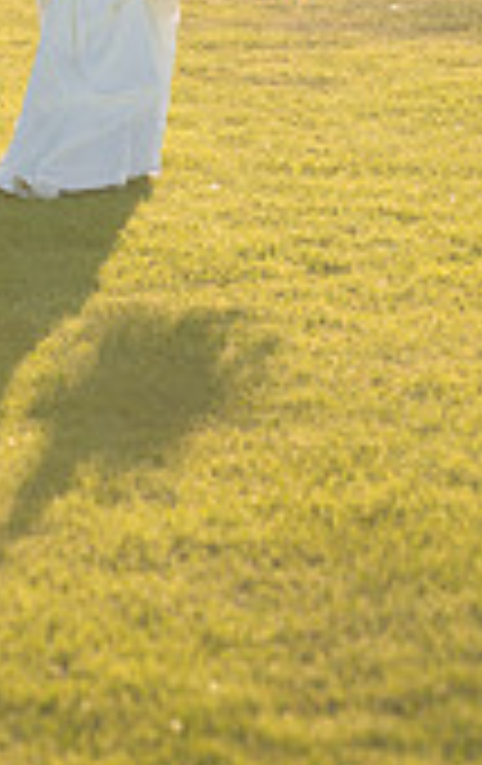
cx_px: 126
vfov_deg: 7.7
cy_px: -171
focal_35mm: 269
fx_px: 5625
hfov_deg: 4.9
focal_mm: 100
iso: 125
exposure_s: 1/320
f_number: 3.5
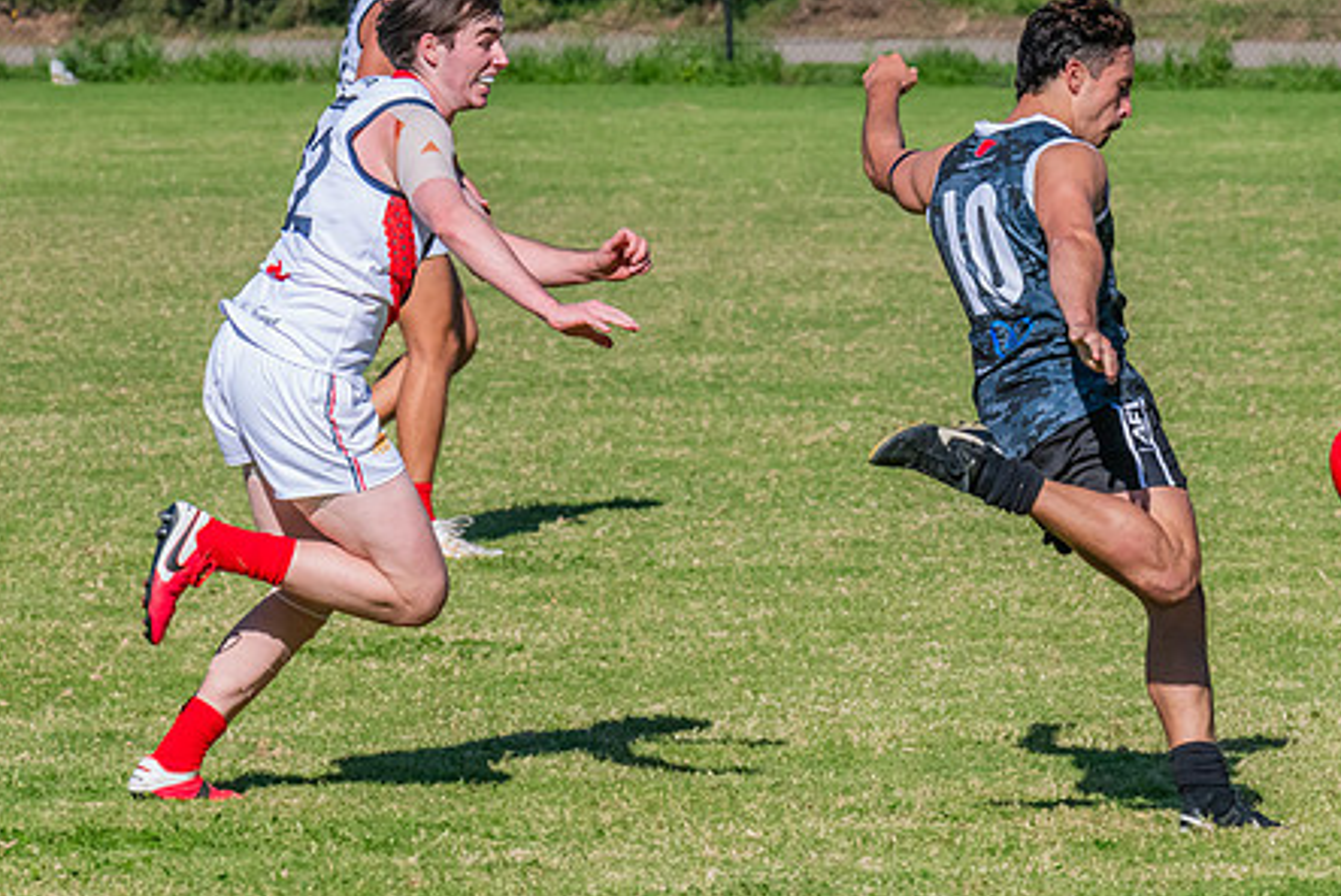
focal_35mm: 409
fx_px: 15245
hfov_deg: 5.0
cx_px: 1011
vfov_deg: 3.4
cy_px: 189
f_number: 14
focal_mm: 240
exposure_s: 1/1600
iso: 1600
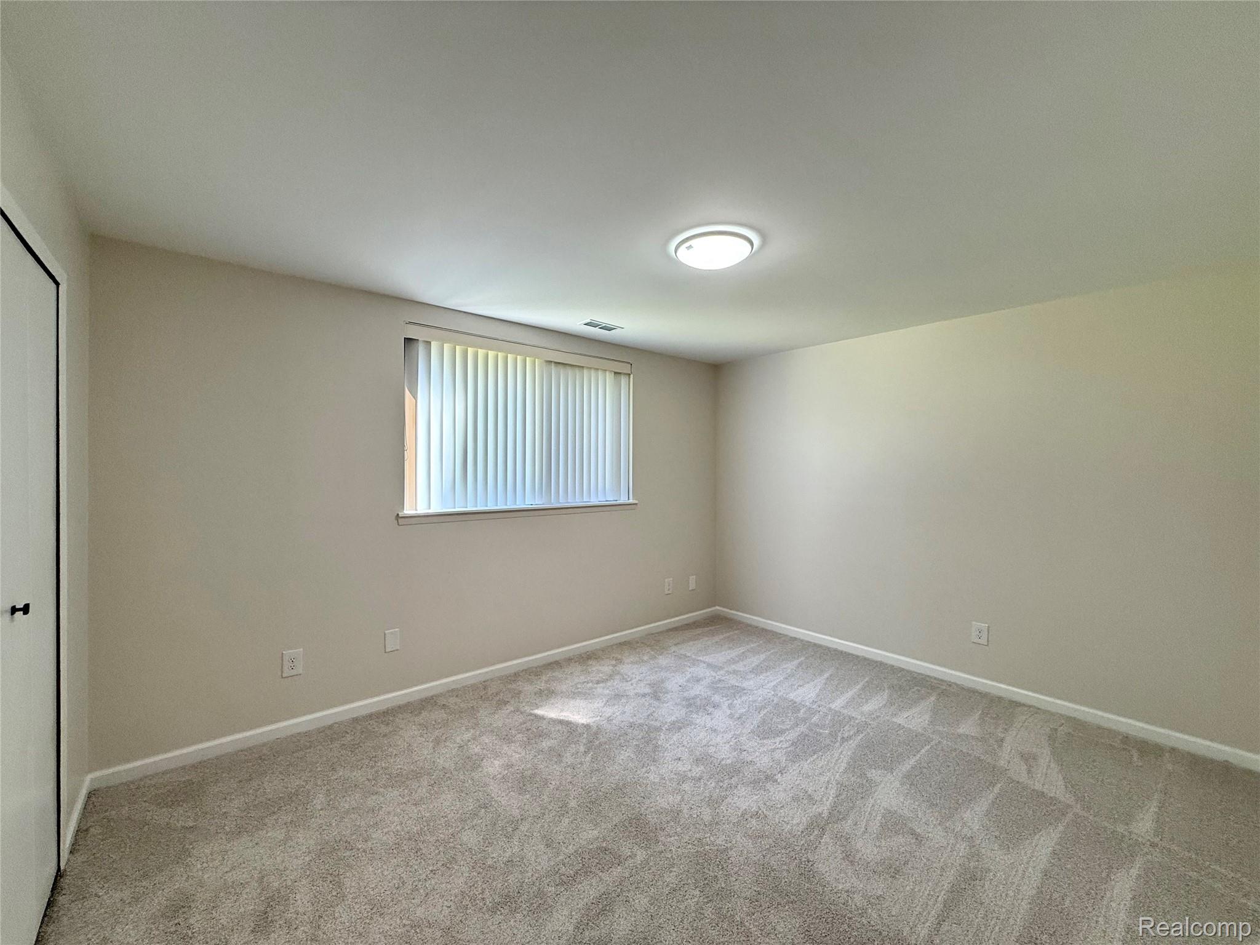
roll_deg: -0.7
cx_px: 630
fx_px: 510
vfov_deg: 85.7
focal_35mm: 14
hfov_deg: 102.1
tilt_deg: -0.4
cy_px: 472
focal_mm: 2.22
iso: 160
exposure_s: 1/120
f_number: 2.2
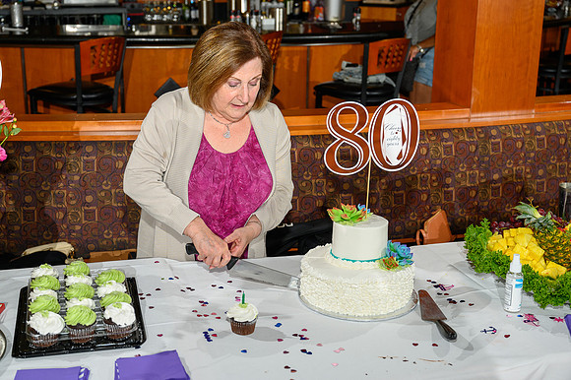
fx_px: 793
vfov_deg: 27.0
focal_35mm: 50
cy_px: 190
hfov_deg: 39.6
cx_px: 286
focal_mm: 50
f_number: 4.8
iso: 400
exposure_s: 1/125
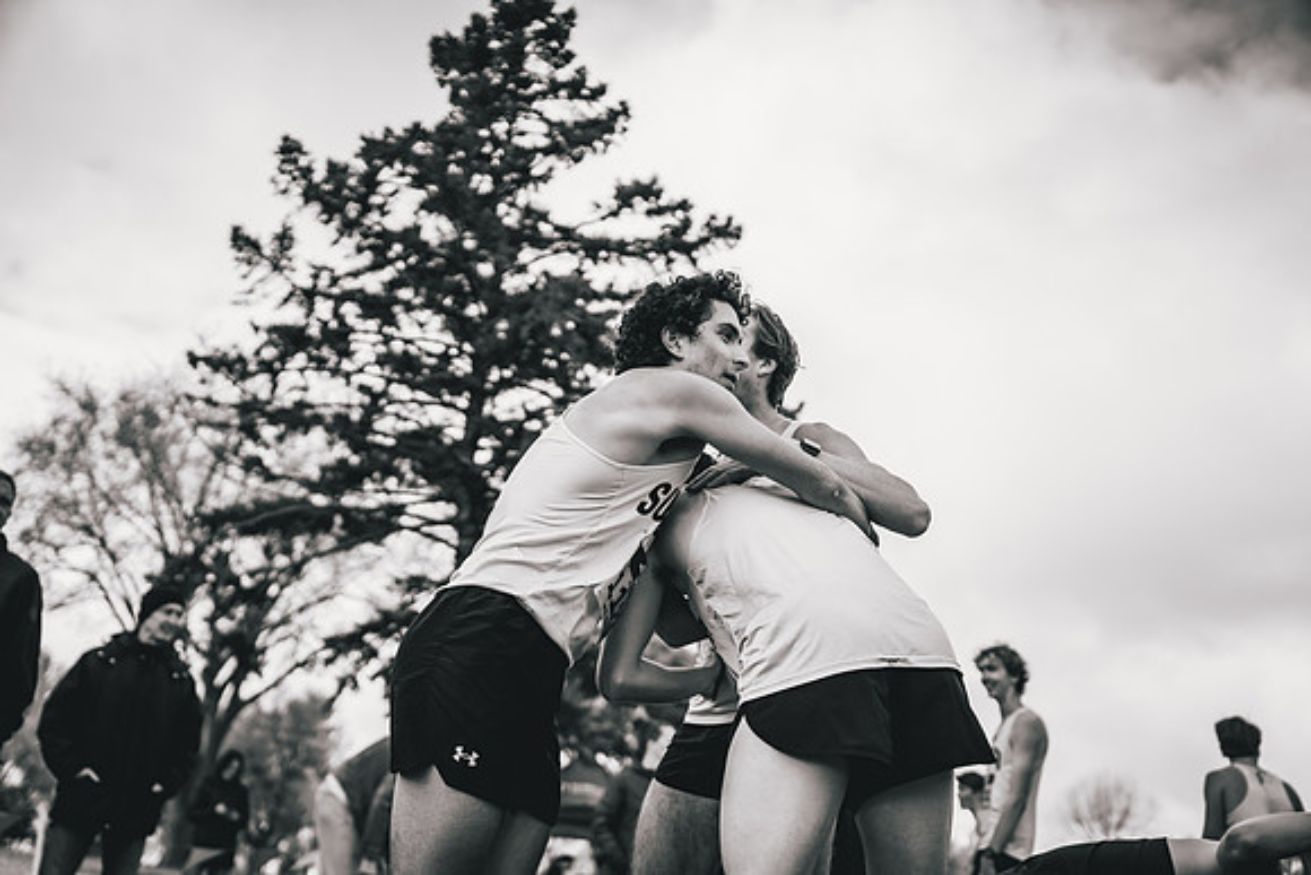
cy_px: 438
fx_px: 1202
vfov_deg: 40.0
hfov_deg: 57.2
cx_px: 656
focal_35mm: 33
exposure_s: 1/3200
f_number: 2
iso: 200
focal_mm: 33
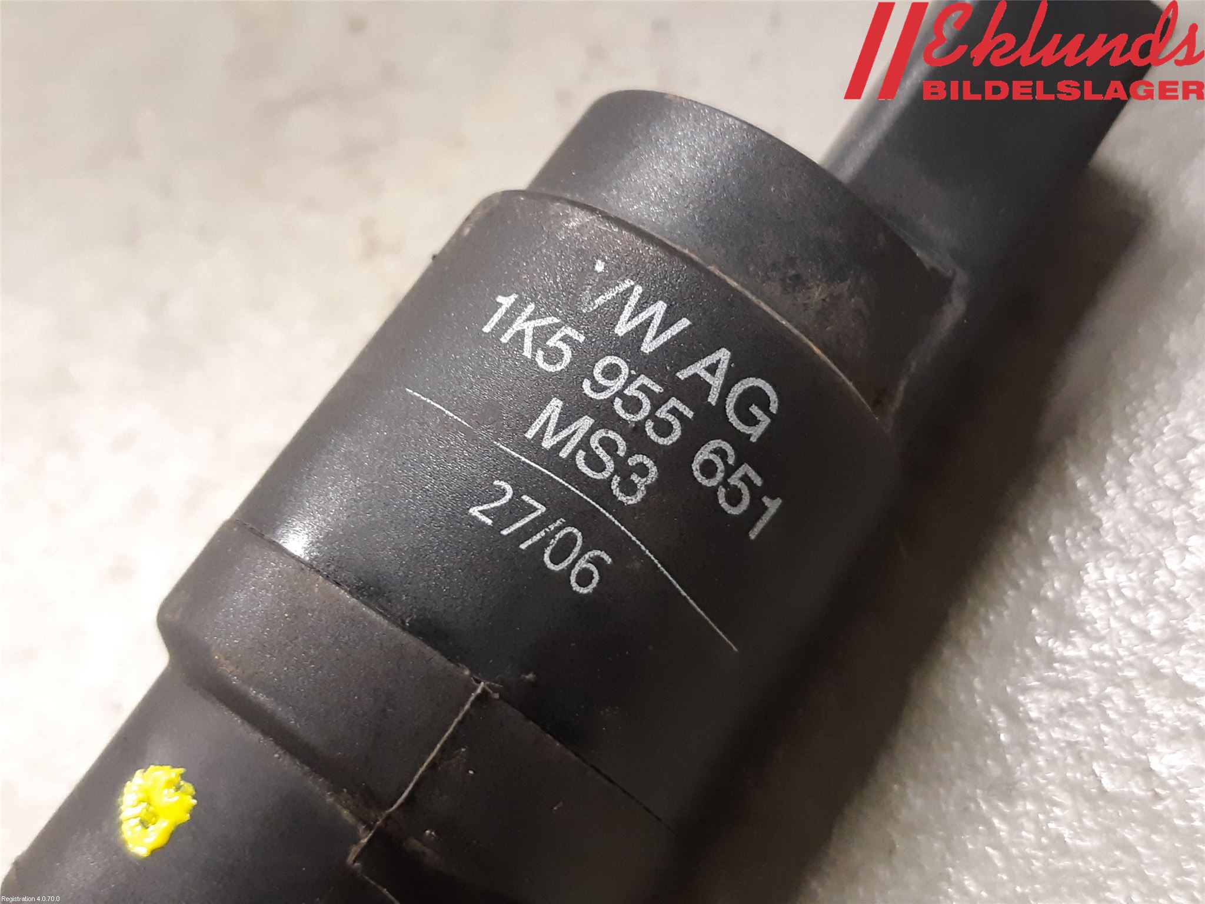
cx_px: 602
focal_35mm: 26
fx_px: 905
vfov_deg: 53.1
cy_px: 452
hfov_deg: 67.3
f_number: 1.7
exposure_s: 1/50
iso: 250
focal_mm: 3.93
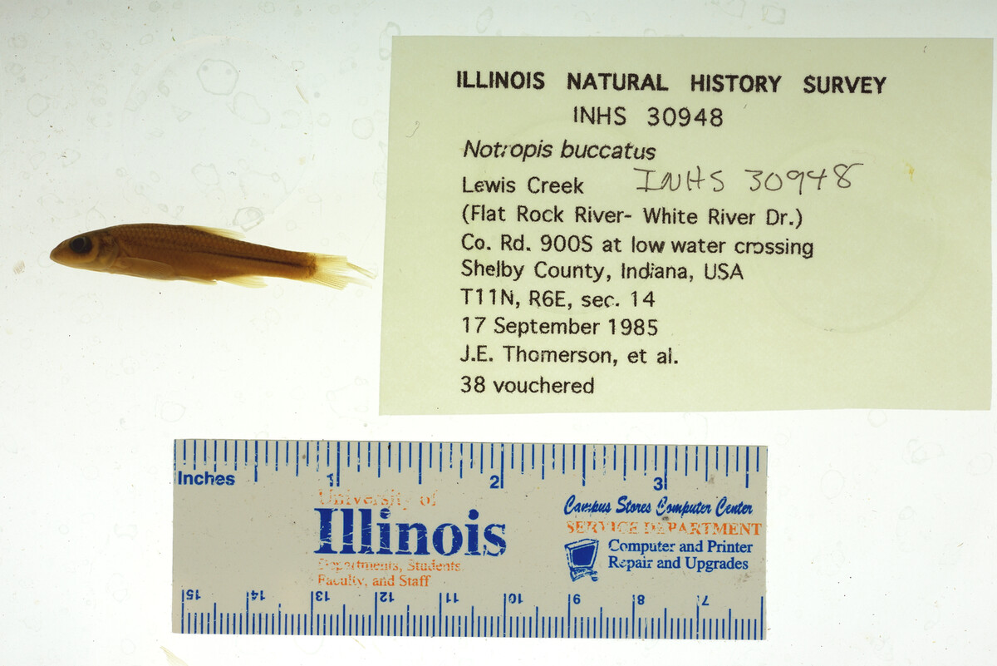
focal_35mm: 60
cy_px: 333
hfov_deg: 33.4
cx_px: 498
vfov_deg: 22.6
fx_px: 1662
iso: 100
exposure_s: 1/200
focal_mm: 60
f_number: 10
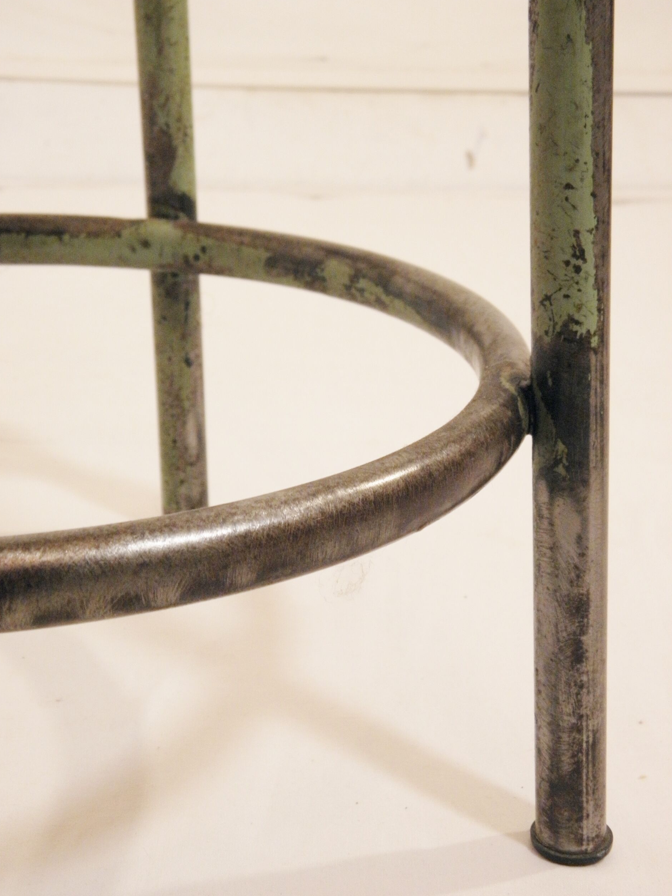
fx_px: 1423
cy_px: 452
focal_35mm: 55
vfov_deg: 34.9
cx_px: 332
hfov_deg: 26.6
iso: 200
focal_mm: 9.7
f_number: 4.1
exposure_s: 1/25
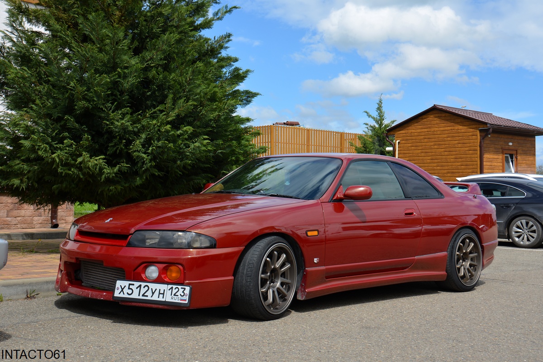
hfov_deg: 41.1
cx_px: 272
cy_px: 181
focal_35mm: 48
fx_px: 724
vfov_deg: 28.1
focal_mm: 32
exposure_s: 1/250
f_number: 8
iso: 100
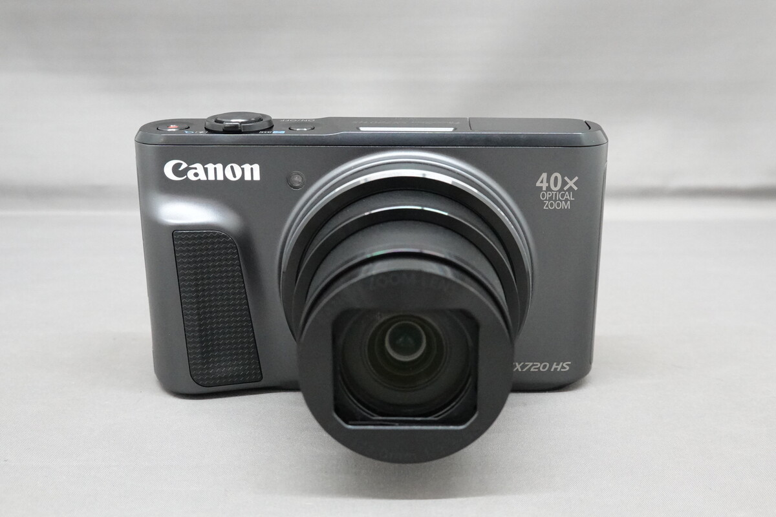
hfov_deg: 42.7
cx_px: 388
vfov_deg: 29.2
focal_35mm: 46
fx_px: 991
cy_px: 258
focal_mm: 16.86
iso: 3200
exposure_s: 1/50
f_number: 5.6
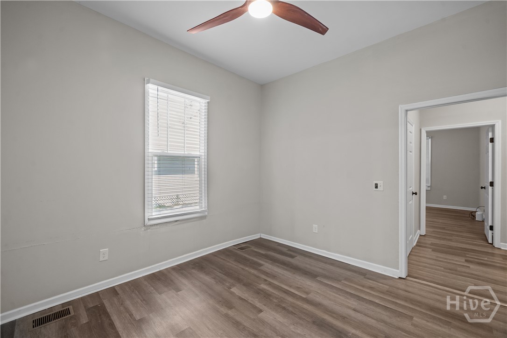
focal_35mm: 15
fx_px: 211
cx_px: 254
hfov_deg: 100.4
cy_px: 169
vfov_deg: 77.3
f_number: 8
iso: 10000
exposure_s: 1/30
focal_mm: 15
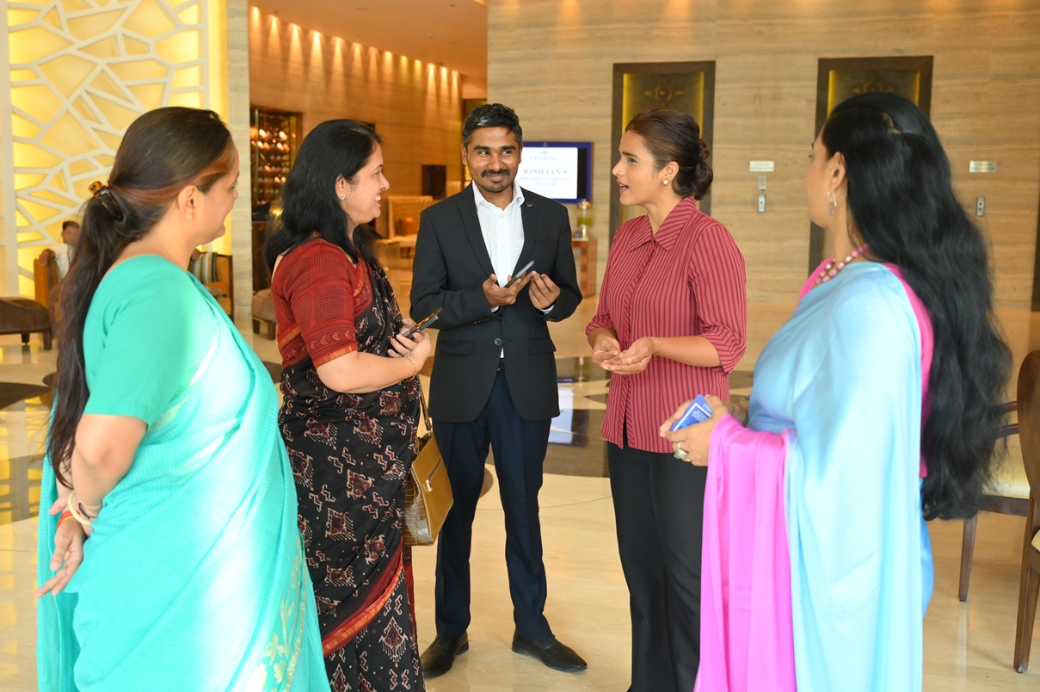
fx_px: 1126
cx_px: 520
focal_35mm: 39
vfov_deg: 34.2
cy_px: 346
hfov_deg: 49.6
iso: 1600
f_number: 4
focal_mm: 39
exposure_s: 1/125
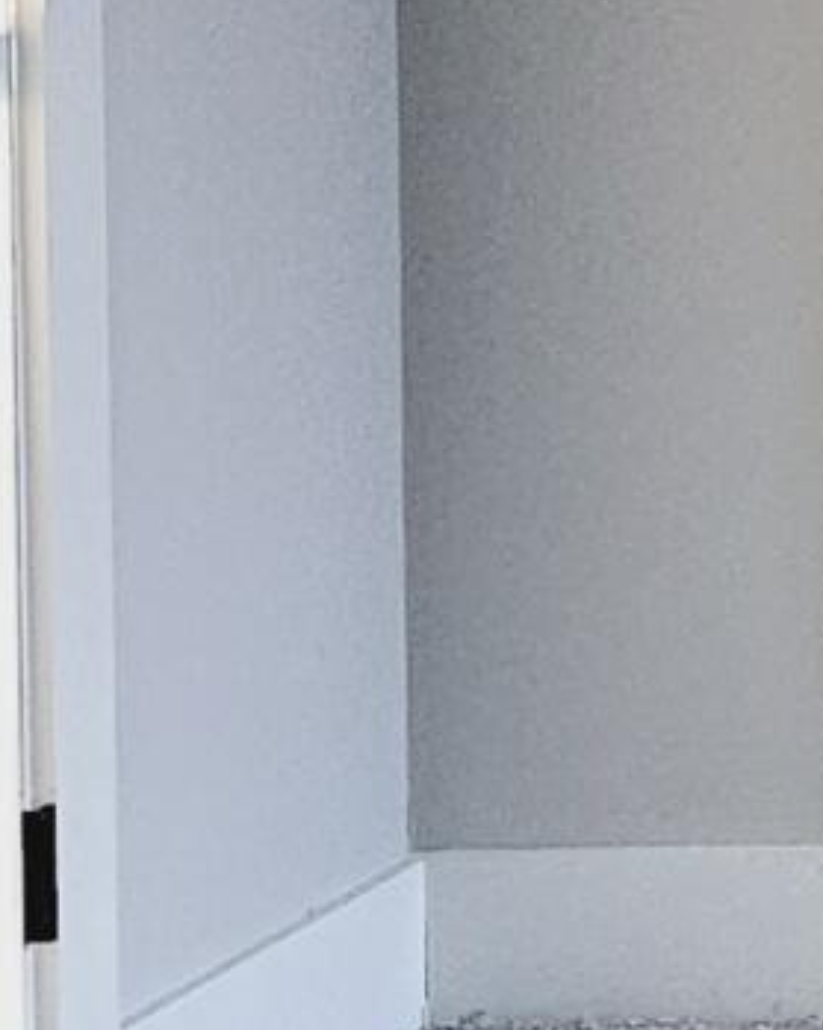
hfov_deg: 6.8
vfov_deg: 9.8
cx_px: 2956
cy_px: -339
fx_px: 5879
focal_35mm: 193
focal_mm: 5.4
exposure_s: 1/240
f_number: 1.8
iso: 500
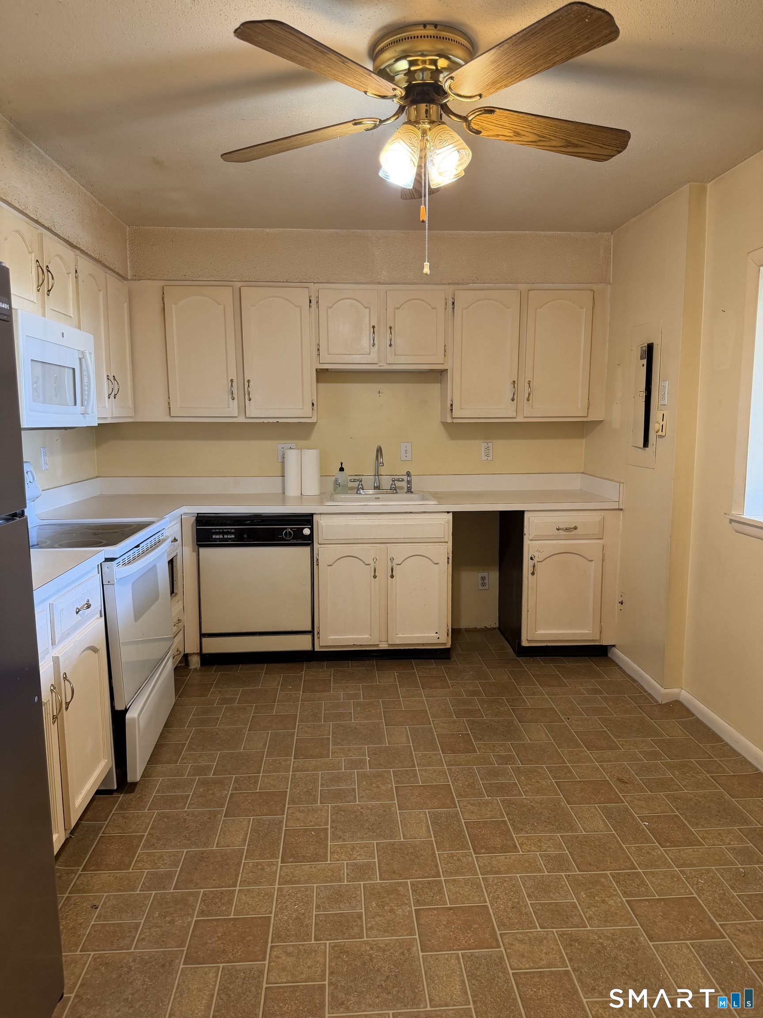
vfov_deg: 71.6
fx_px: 705
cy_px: 509
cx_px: 382
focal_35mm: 24
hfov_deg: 56.8
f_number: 1.78
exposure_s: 1/60
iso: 160
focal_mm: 6.76
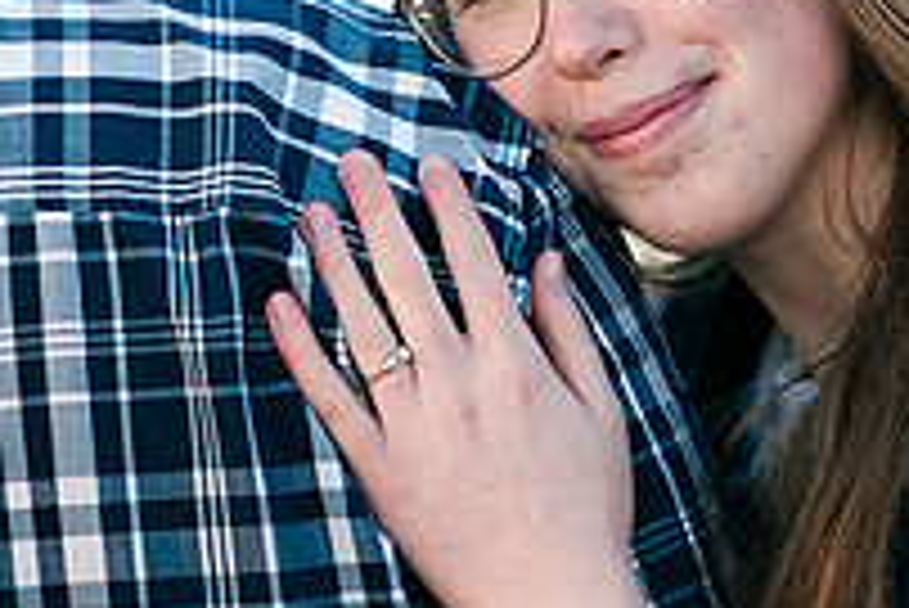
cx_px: 61
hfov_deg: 7.3
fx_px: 7151
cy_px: -43
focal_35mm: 283
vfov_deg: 4.9
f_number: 1.4
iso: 100
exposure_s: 1/1600
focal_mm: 85
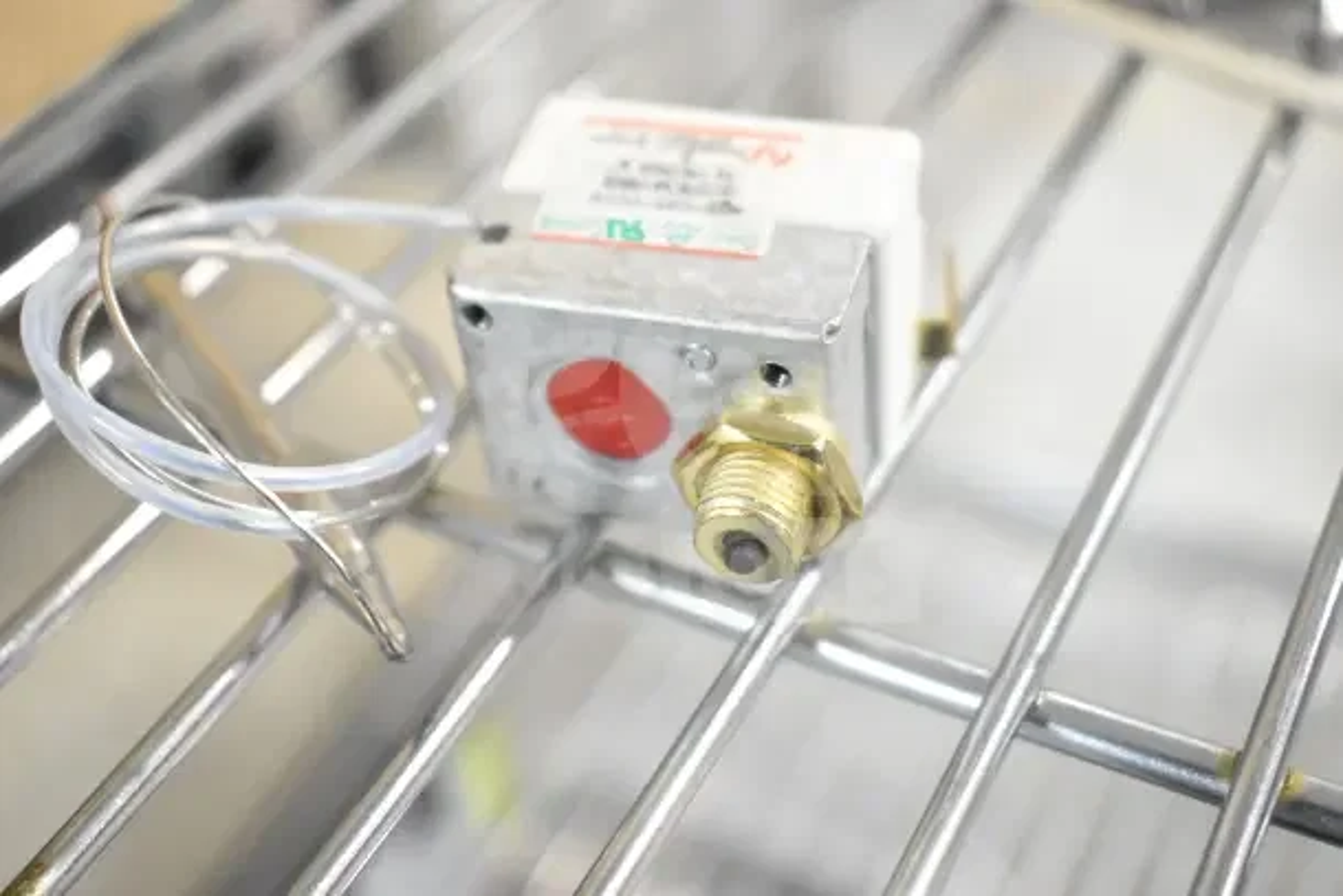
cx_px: 672
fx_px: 1791
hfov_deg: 41.1
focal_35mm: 48
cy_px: 448
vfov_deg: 28.1
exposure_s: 1/50
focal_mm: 32
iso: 1600
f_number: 4.5
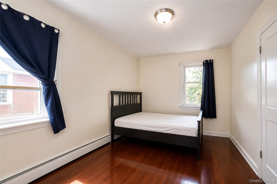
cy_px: 92
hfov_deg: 100.4
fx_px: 115
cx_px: 138
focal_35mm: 15
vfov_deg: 77.3
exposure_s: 1/60
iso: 2000
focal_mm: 10
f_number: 9
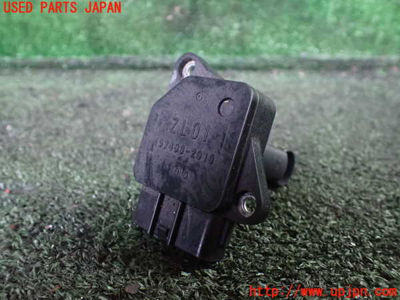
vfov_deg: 46.8
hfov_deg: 60.0
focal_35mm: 30
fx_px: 347
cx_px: 200
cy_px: 150
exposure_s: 1/30
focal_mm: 5.4
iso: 1250
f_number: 2.3
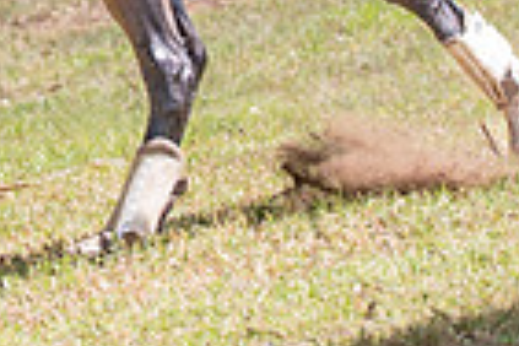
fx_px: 5017
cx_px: -197
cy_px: -421
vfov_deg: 3.9
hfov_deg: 5.9
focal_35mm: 348
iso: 320
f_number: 2.8
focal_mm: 70
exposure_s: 1/2000
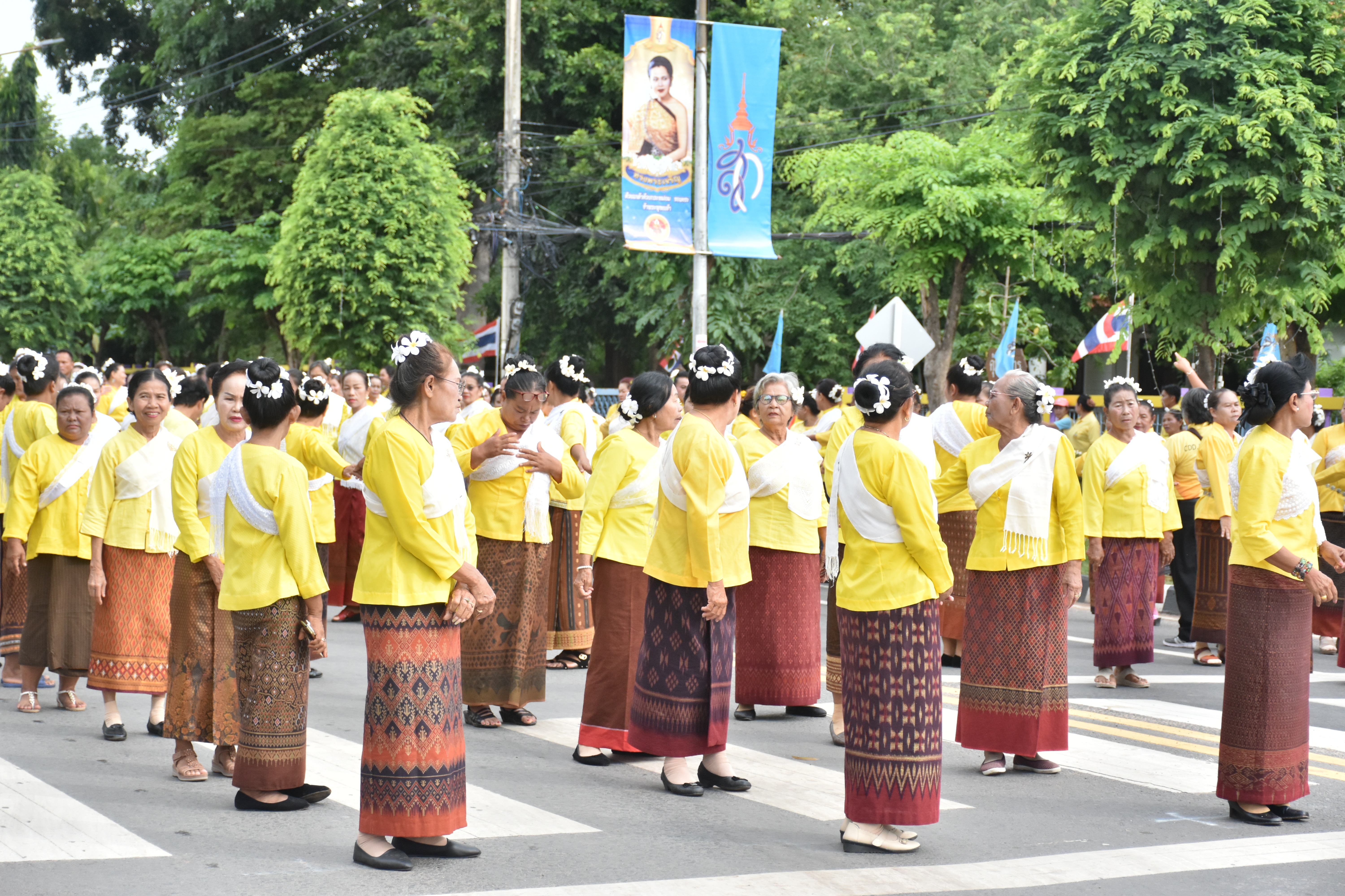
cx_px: 672
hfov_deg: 27.0
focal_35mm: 75
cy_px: 448
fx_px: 2802
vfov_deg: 18.2
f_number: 4.8
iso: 800
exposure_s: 1/1250
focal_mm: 50
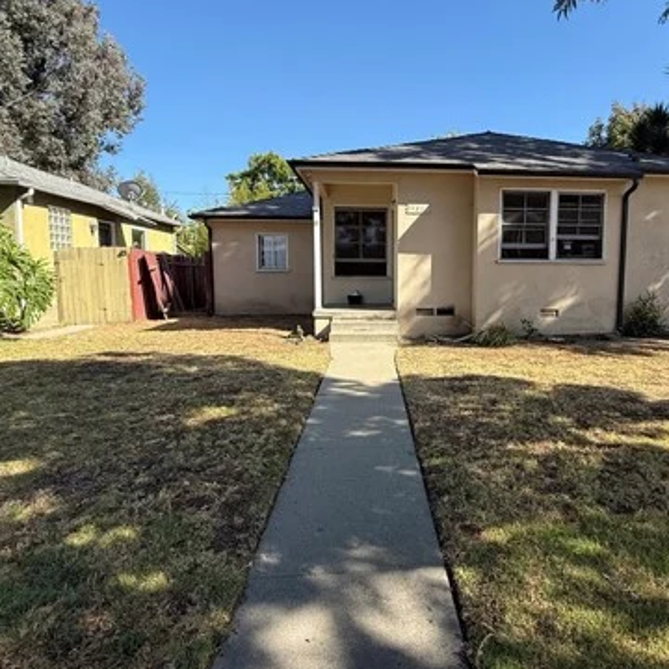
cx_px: 416
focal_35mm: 22
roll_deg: -0.8
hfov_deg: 68.6
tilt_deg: -5.8
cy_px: 325
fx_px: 481
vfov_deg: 69.6
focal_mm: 2.22
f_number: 2.2
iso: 50
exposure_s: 1/751
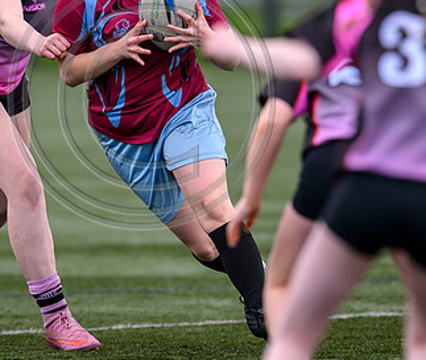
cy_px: 78
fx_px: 10622
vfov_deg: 1.9
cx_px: 146
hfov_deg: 2.3
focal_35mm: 824
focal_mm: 400
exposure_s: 1/1600
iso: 640
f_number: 3.5
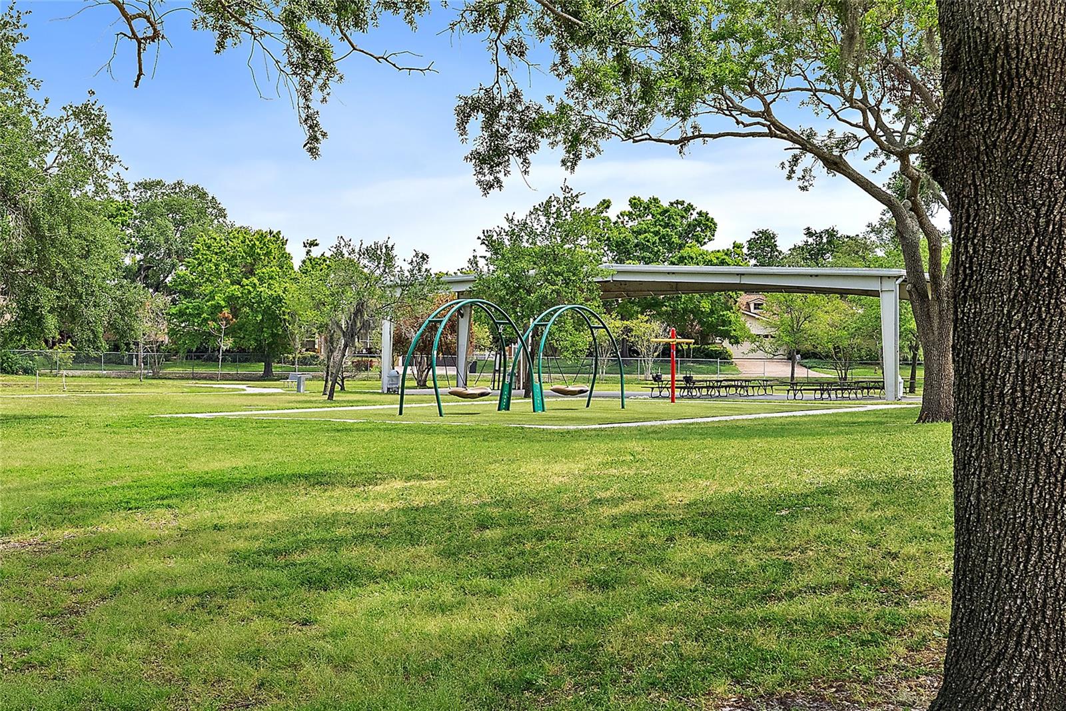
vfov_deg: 28.7
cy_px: 356
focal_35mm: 47
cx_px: 533
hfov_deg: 41.9
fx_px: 1392
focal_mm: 31.5
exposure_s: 1/800
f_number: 10
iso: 1600
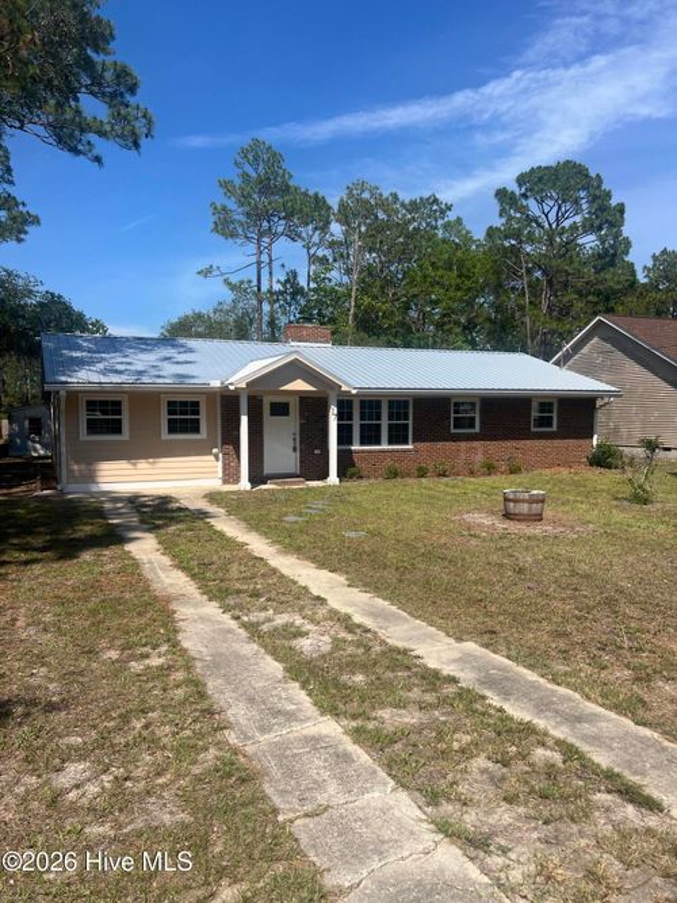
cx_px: 338
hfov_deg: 53.0
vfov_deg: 67.3
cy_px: 452
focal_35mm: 26
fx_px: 678
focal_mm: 5.7
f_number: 1.5
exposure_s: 1/5319
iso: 50
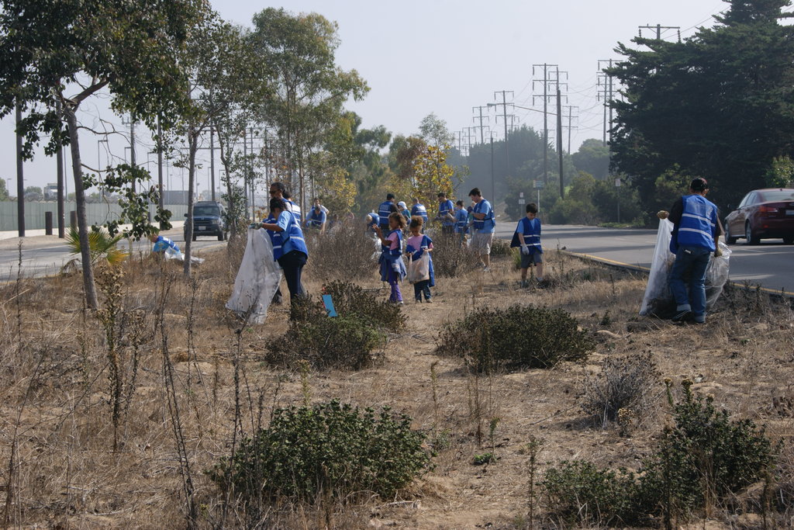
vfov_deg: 16.6
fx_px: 1820
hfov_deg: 24.6
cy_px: 265
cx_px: 397
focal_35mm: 82
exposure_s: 1/125
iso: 100
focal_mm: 55
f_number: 11
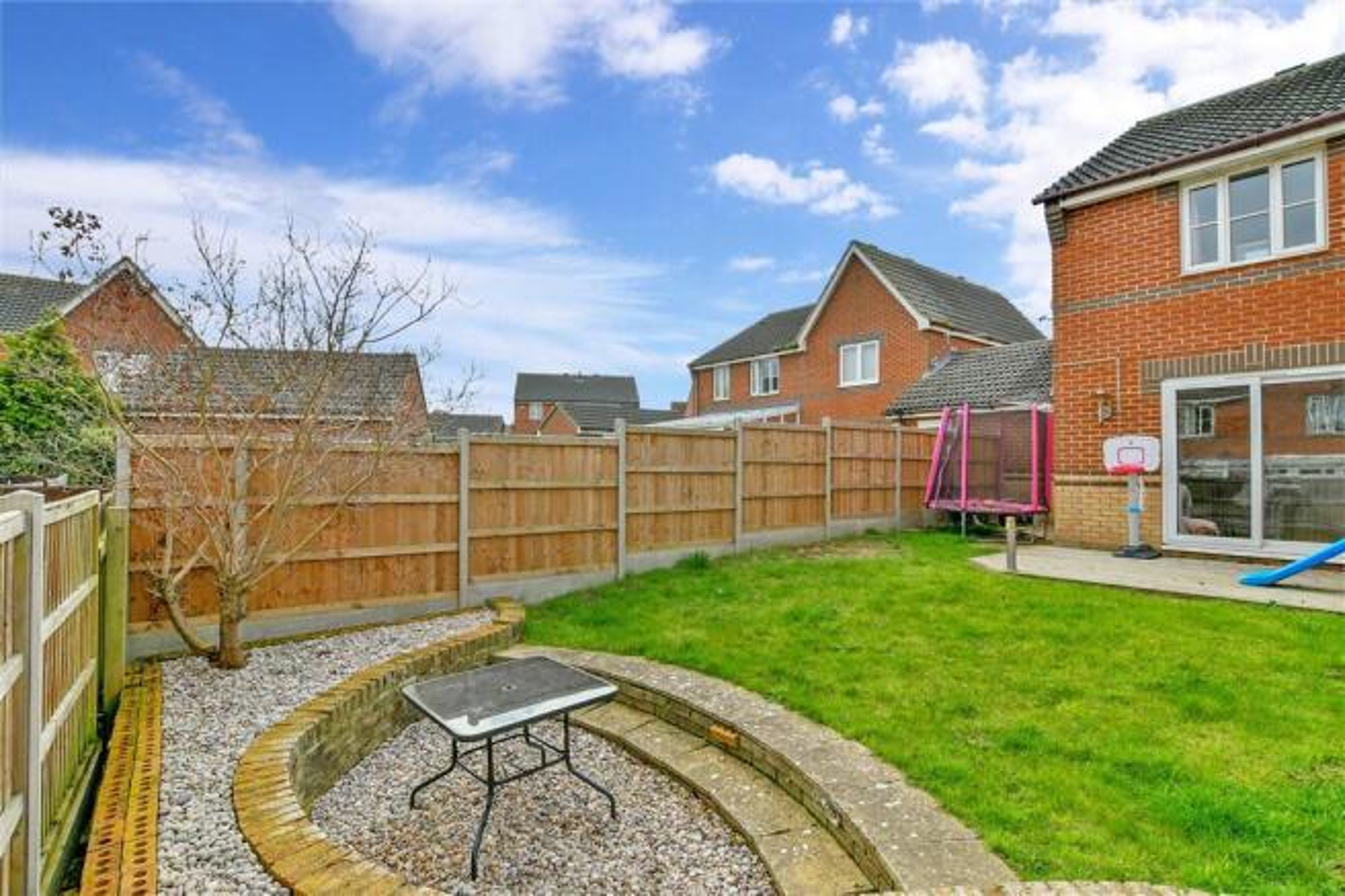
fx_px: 560
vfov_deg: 77.3
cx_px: 672
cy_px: 448
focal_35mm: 15
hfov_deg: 100.4
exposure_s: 1/125
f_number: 8
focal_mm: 10
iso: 160
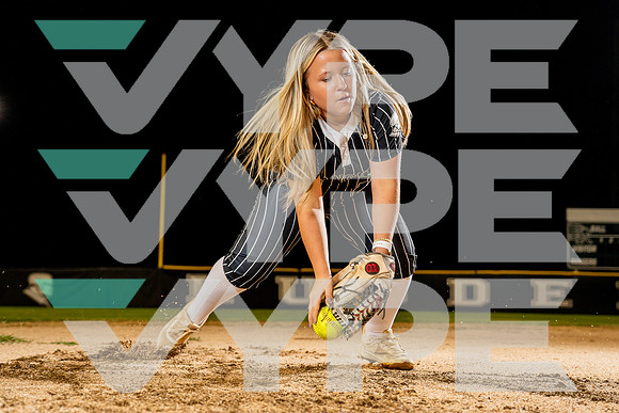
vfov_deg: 22.4
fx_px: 1043
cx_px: 310
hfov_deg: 33.1
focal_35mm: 61
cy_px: 206
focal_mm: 55
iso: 500
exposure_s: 1/250
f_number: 4
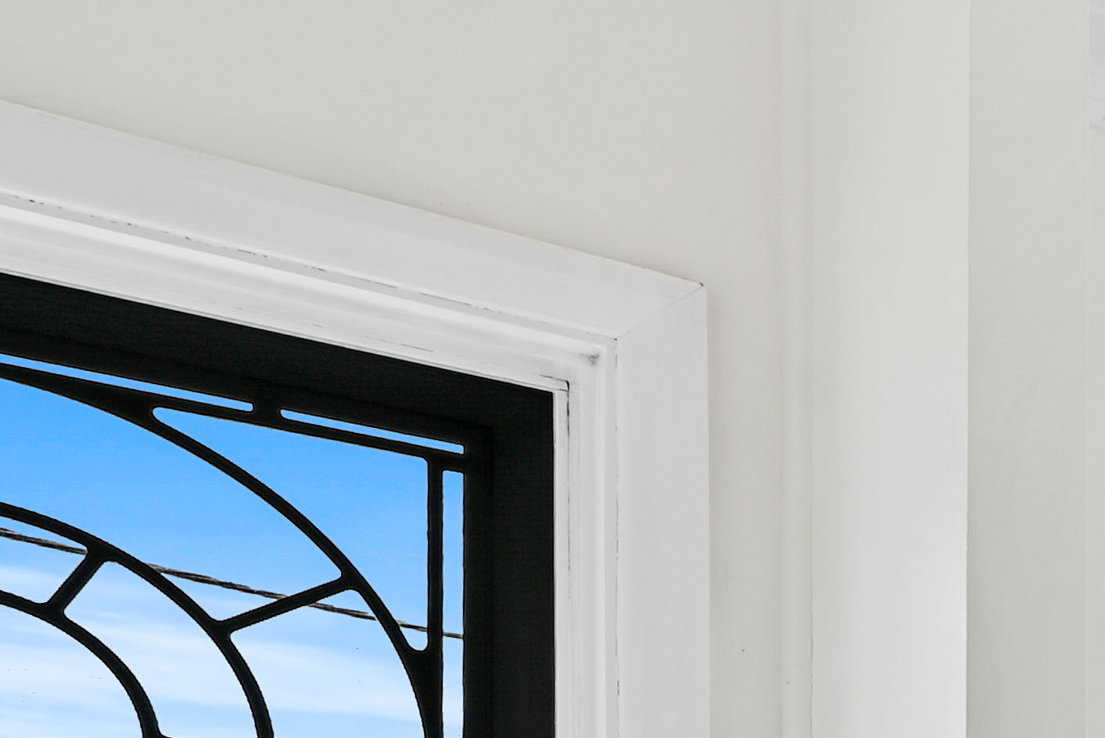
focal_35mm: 62
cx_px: 2156
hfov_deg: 19.7
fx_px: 1904
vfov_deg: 18.2
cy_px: 1261
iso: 100
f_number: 8
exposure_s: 1/13
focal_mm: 14
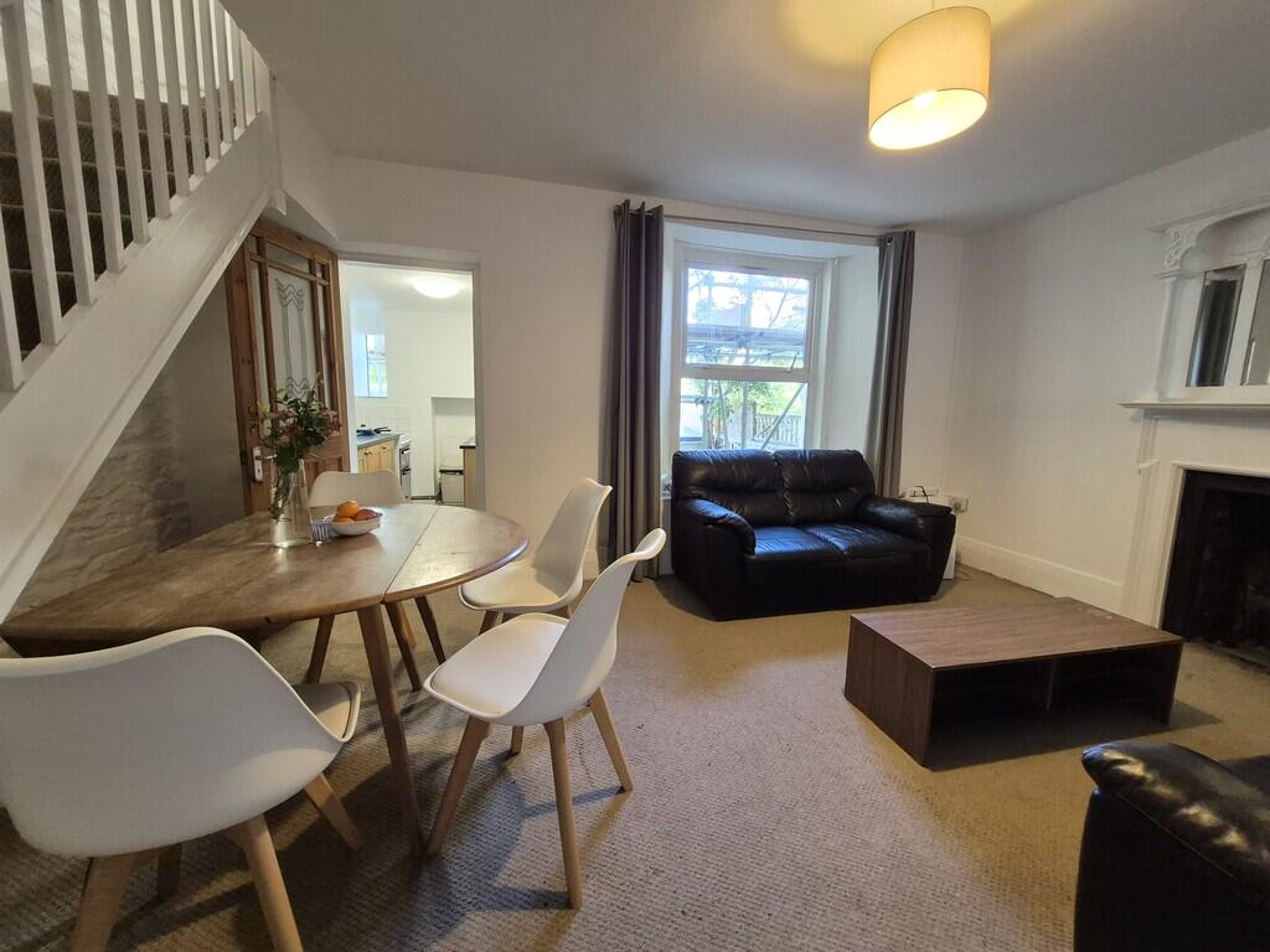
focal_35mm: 13
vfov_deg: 89.9
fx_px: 477
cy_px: 476
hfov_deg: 106.2
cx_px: 635
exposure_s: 1/50
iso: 400
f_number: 2.2
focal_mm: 1.74
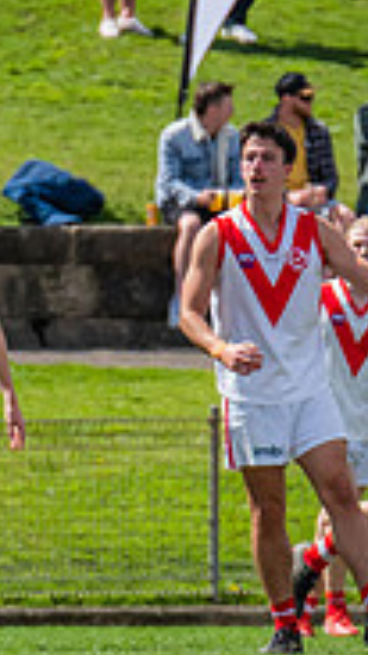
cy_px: 426
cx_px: -268
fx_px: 28367
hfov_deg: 0.7
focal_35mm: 1636
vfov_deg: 1.3
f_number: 8
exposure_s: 1/1600
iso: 800
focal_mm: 420
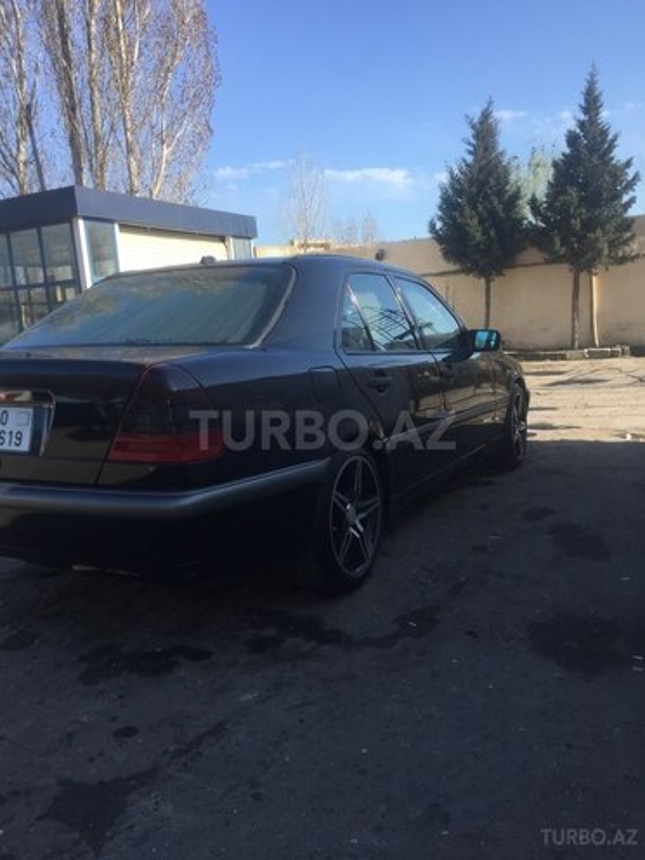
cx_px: 322
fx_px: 720
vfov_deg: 61.7
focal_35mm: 29
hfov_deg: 48.2
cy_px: 430
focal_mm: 4.15
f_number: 2.2
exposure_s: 1/1099
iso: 32
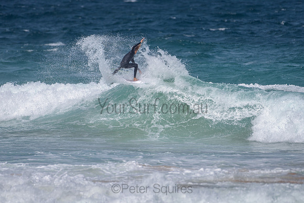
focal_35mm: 613
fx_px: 5180
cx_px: 155
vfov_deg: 2.2
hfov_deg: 3.4
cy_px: 100
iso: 72
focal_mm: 500
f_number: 5.6
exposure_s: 1/2000
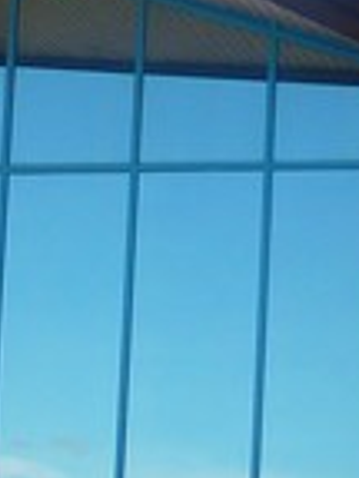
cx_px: -17
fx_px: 2531
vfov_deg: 10.8
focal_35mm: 183
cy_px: 362
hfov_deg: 8.1
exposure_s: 1/640
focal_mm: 5.5
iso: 100
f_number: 2.8
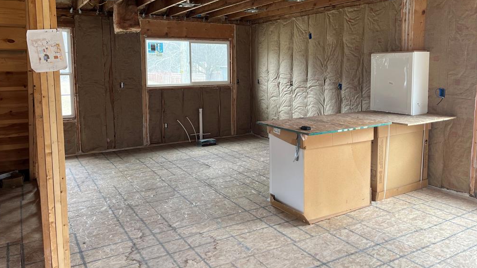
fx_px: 367
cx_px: 239
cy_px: 100
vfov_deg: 39.9
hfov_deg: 66.1
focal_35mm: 29
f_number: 1.6
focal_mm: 5.1
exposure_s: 1/121
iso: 125
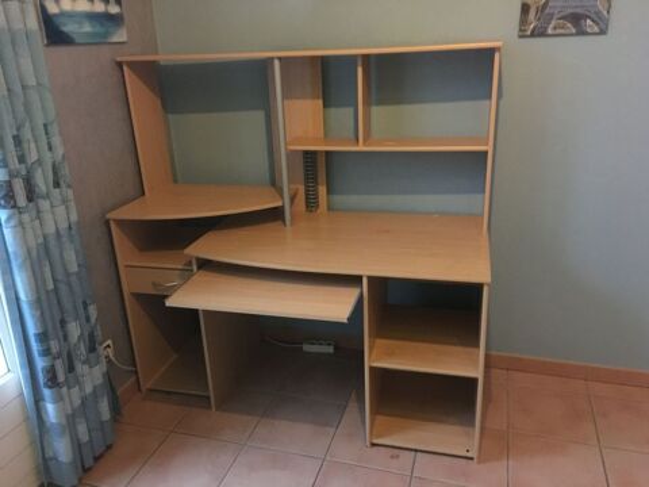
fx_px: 544
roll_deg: +1.9
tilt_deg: -19.3
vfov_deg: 48.2
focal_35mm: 29
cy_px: 244
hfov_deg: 61.7
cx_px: 324
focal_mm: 4.15
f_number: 2.2
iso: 640
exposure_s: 1/17
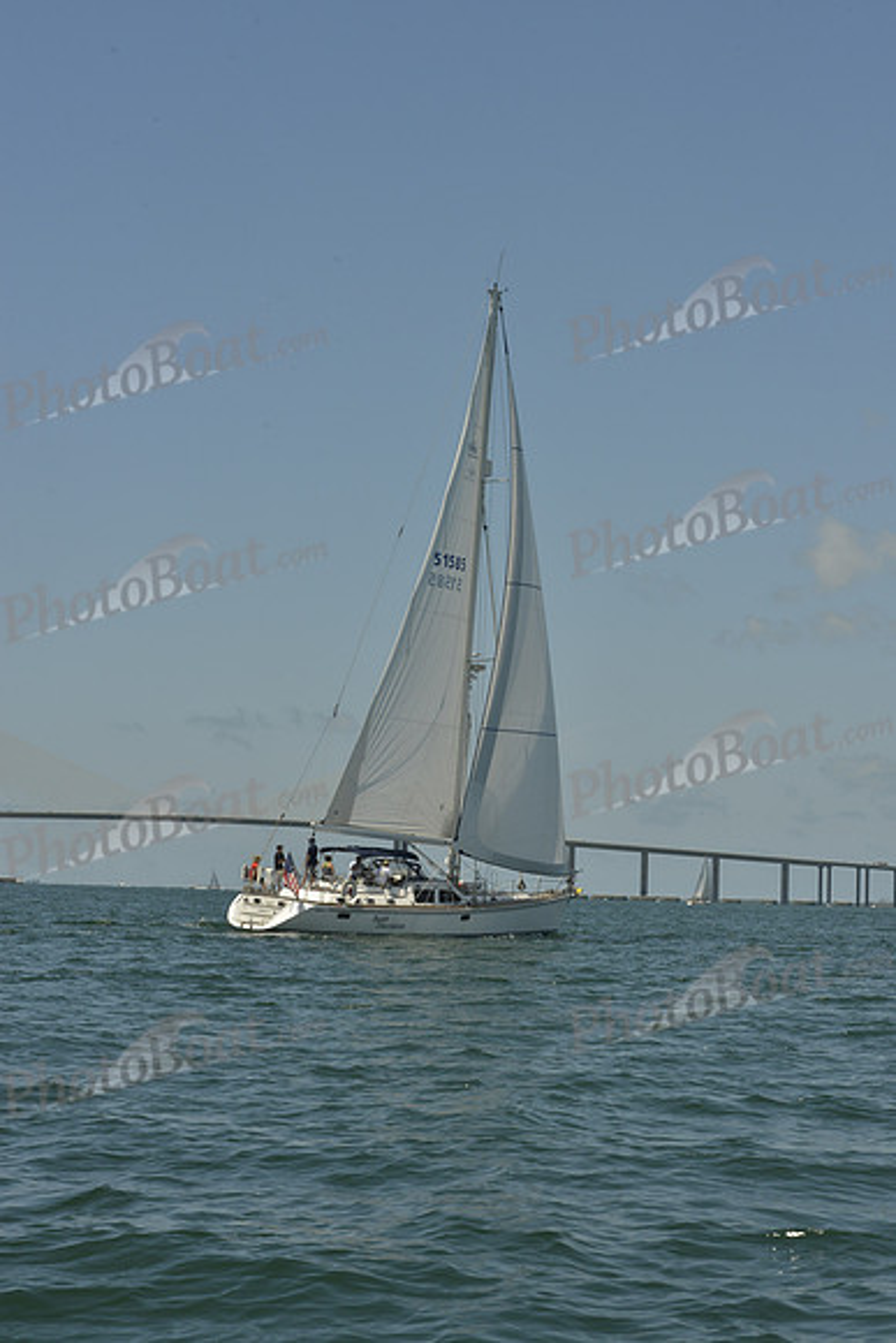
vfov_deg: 28.8
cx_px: 448
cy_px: 672
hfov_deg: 19.5
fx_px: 2612
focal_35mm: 70
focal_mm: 70
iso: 280
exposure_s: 1/500
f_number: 16
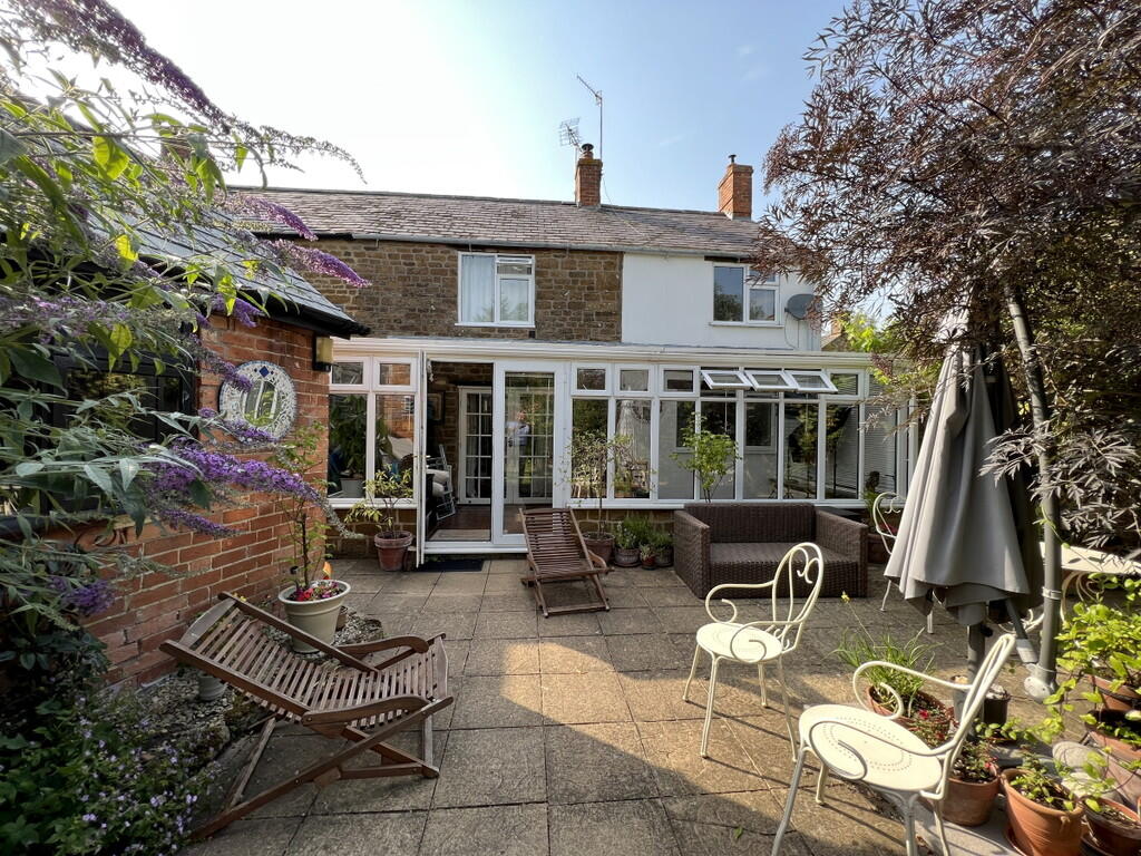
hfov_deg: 106.2
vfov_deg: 89.9
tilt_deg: -0.2
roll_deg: -0.5
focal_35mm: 13
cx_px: 570
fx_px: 429
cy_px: 428
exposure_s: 1/300
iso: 32
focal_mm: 1.57
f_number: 1.8
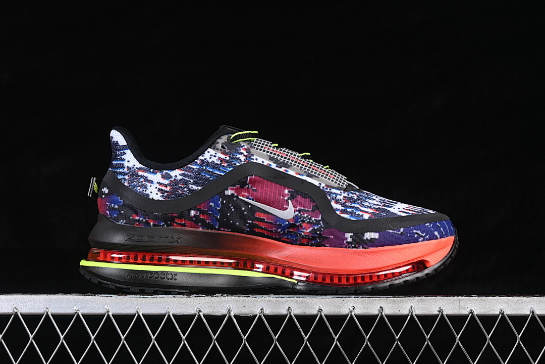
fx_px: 1135
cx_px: 272
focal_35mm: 75
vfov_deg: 18.2
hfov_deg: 27.0
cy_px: 182
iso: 160
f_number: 6.3
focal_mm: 50
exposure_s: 1/60
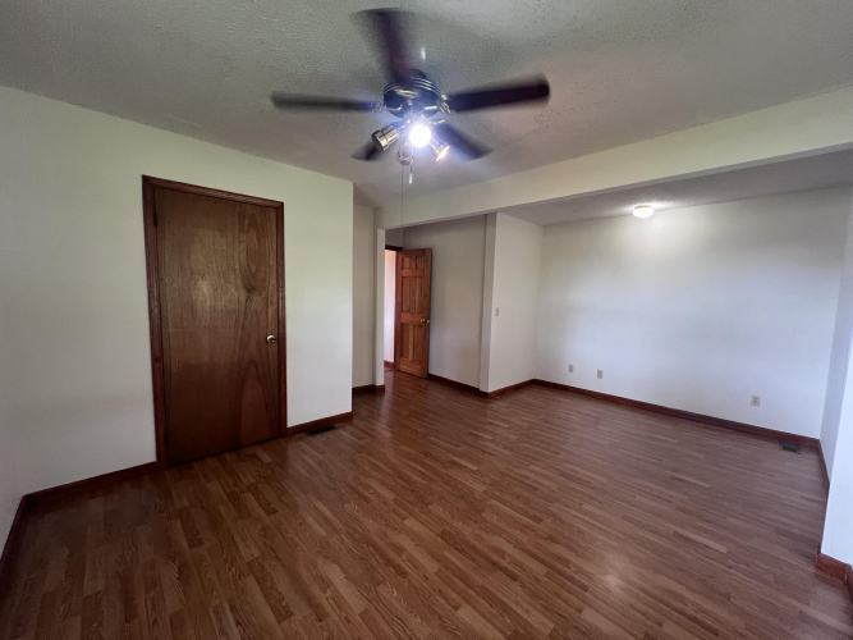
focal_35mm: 13
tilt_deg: -5.8
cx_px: 426
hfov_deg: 106.2
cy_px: 320
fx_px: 320
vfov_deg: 89.9
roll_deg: -1.6
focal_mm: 1.57
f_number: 1.8
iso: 200
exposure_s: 1/60
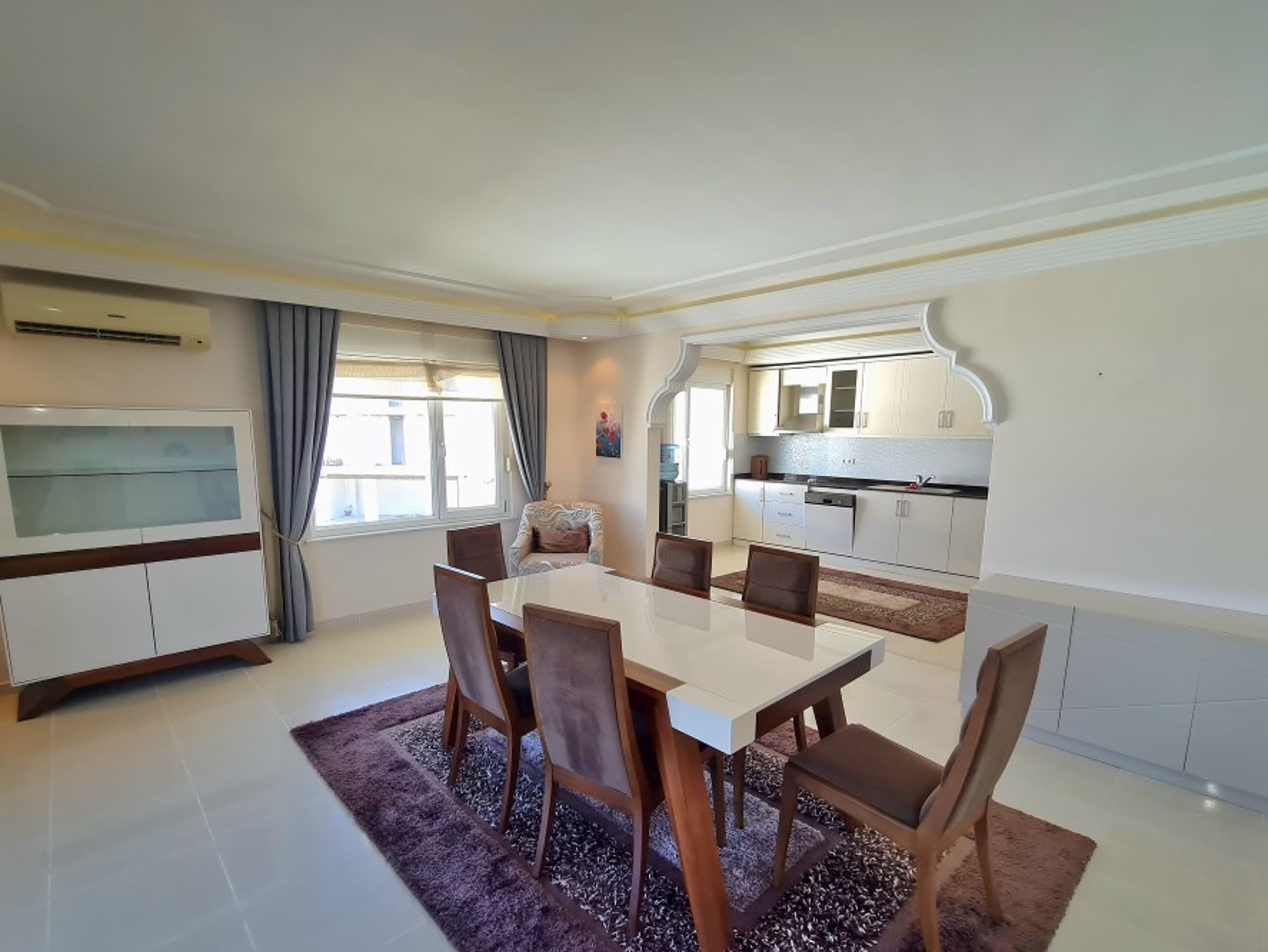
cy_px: 526
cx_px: 625
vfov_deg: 81.5
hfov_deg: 98.1
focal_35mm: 15
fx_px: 550
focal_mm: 2.2
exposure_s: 1/100
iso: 100
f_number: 2.2
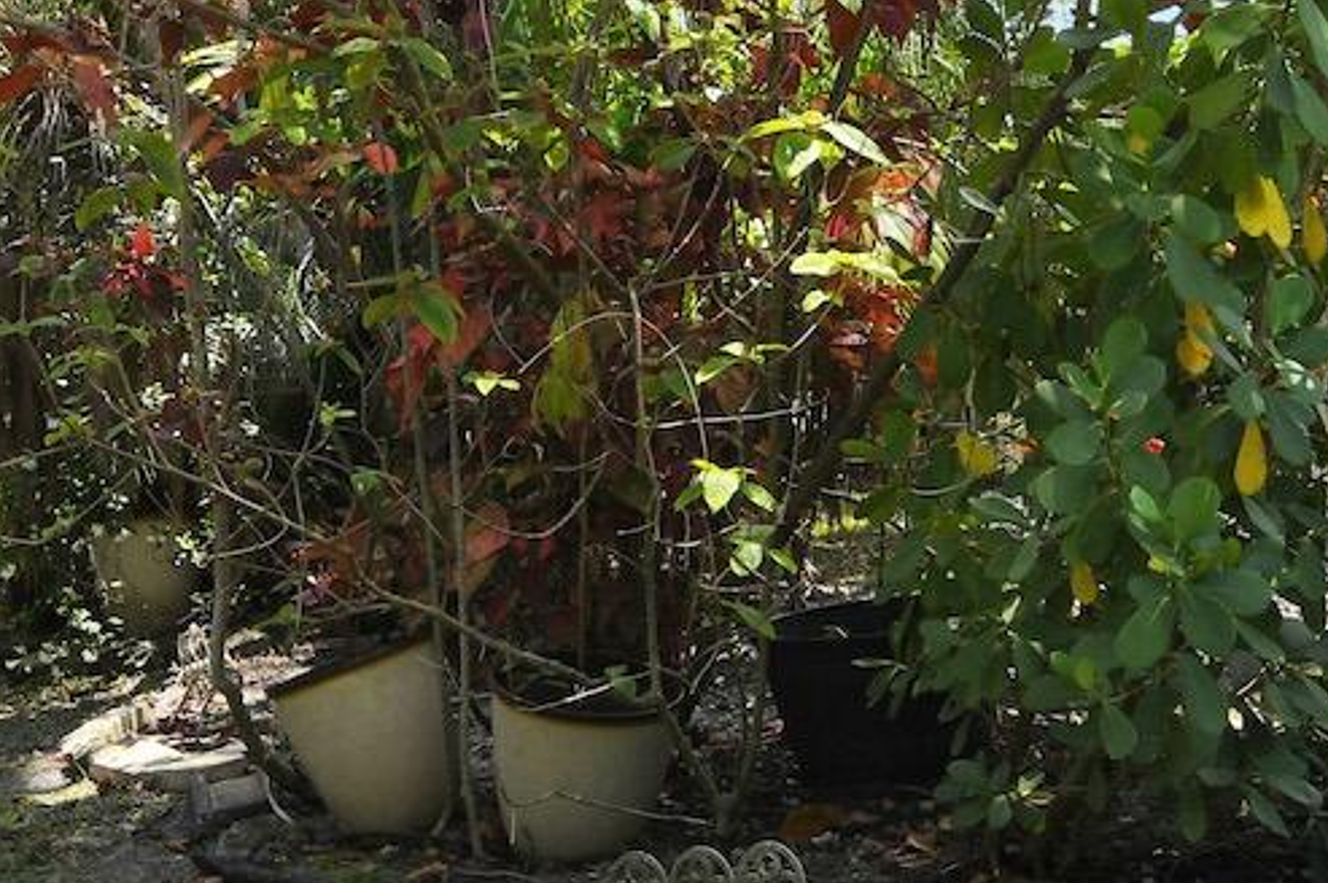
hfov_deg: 26.4
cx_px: 383
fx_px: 2802
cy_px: 226
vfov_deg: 17.8
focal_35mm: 76
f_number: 8
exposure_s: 1/250
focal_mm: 16
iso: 200
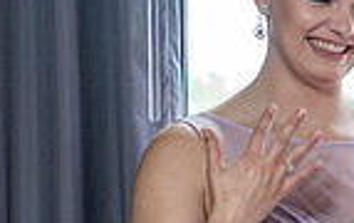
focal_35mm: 313
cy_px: 273
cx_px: 598
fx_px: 3026
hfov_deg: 6.6
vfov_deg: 4.2
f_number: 5.6
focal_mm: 70
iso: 1000
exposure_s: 1/200
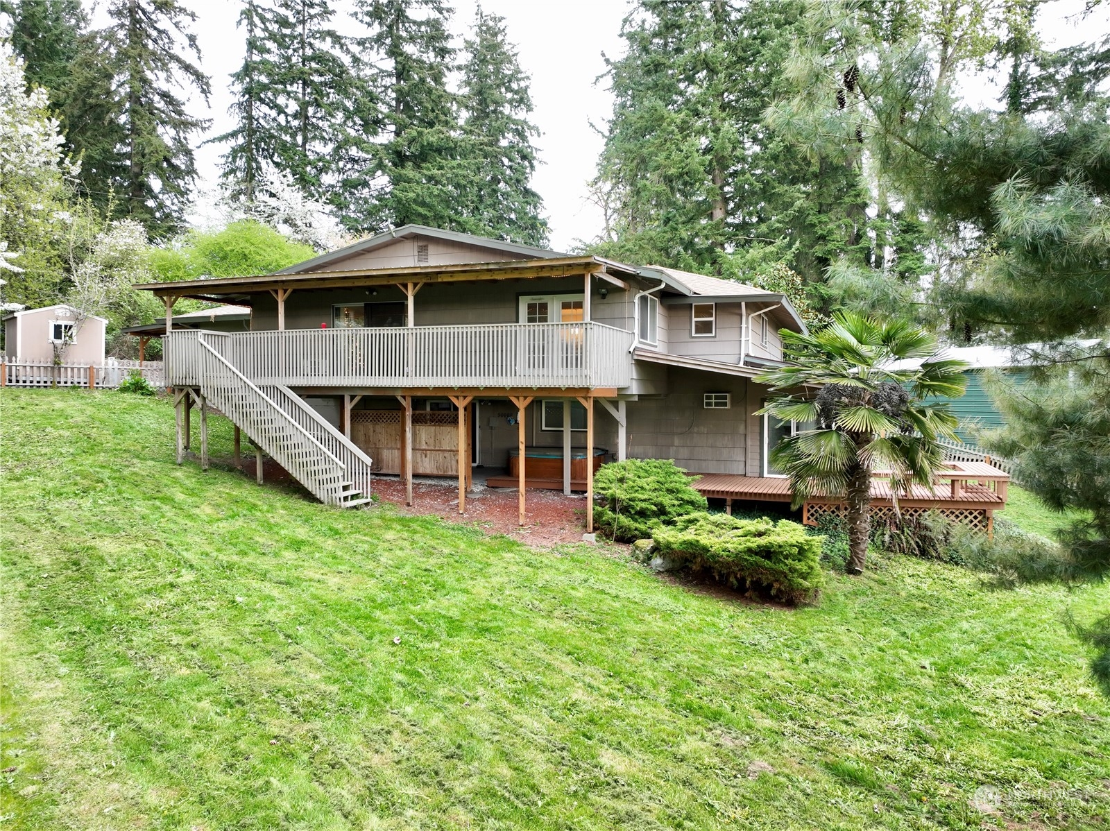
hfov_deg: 71.6
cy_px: 416
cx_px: 555
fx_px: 769
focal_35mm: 24
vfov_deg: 56.8
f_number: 2.8
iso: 260
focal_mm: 12.29
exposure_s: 1/15
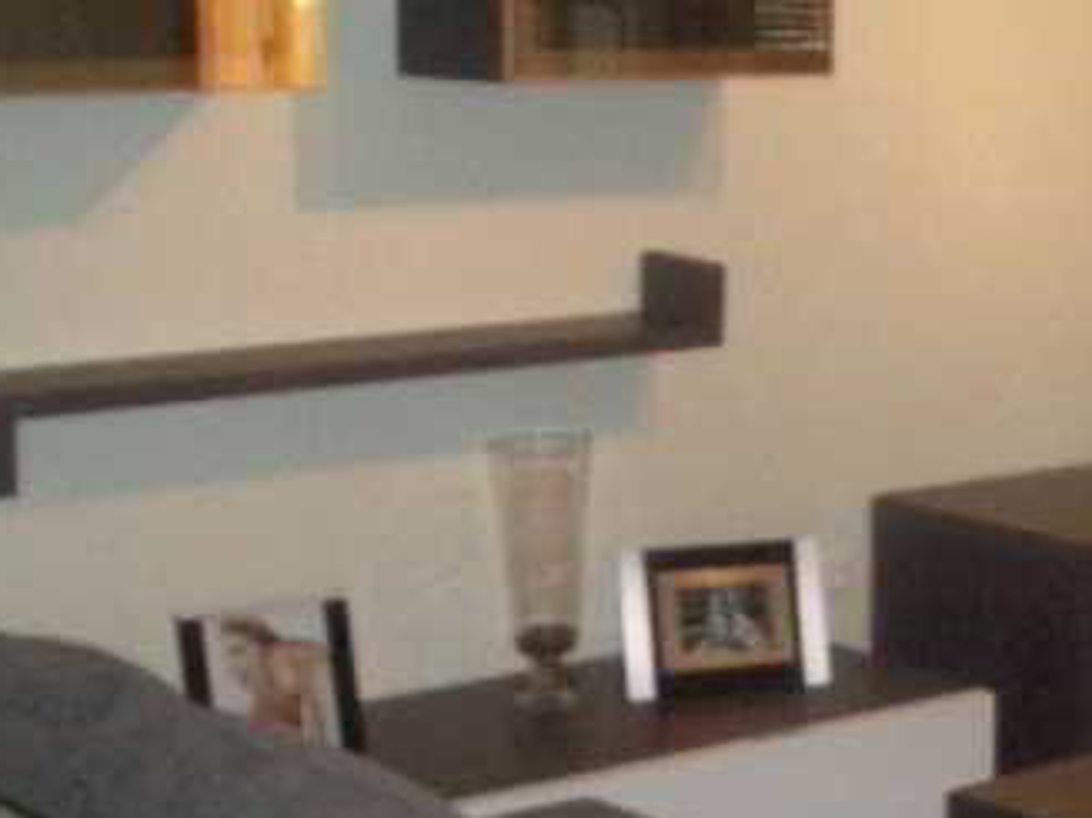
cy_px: 548
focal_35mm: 88
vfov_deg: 16.7
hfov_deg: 21.3
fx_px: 2775
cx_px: 1155
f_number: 4
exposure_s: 1/40
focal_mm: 4.8
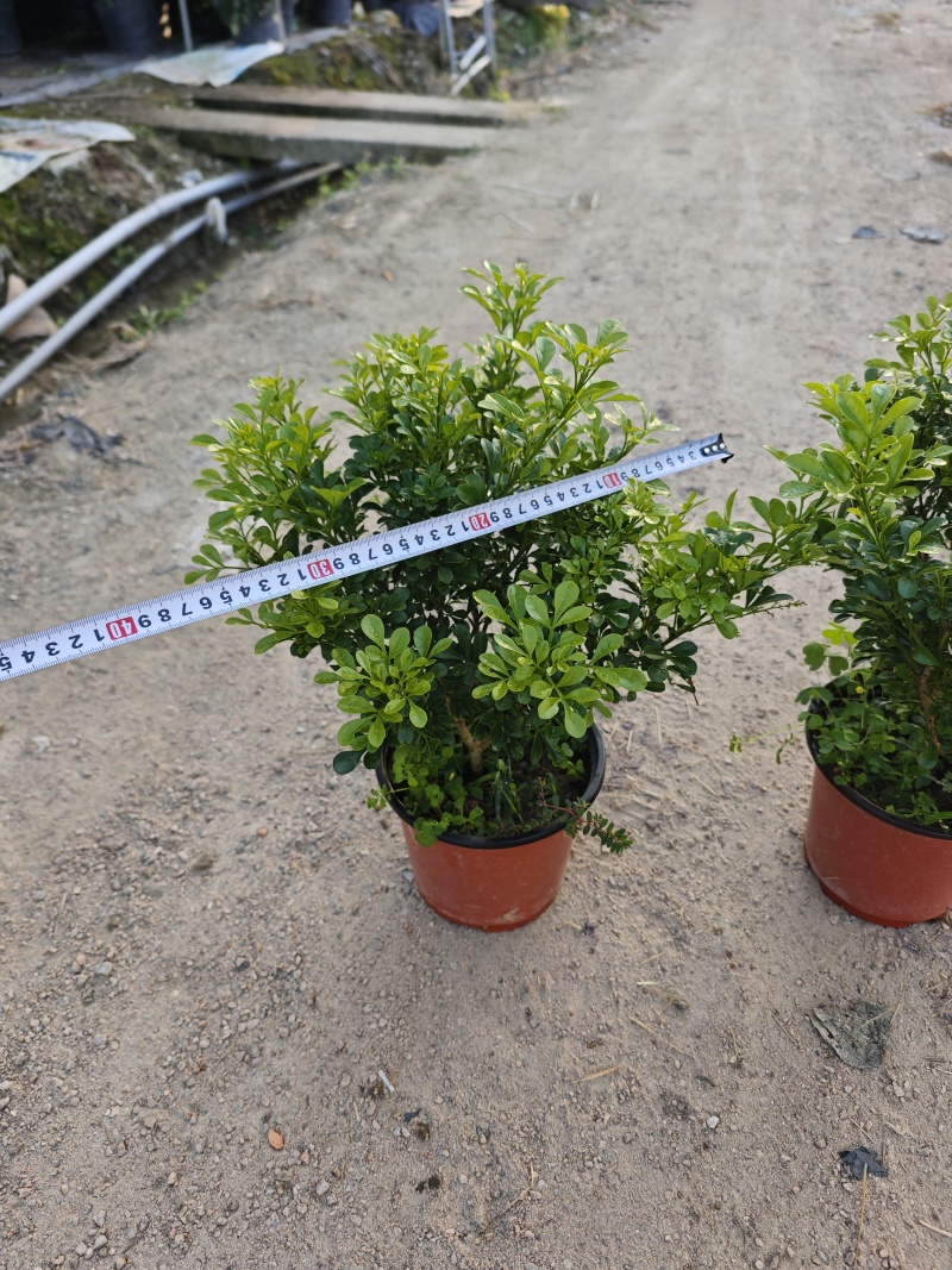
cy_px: 635
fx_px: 844
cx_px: 476
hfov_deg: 58.9
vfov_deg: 73.9
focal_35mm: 23
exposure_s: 1/234
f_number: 1.6
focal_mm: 6.55
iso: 50
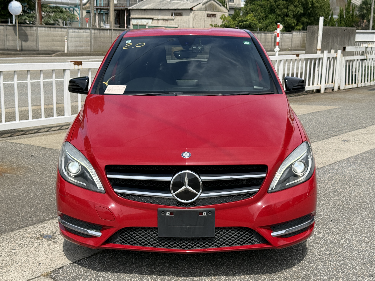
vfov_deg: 30.3
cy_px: 140
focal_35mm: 48
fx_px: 520
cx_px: 188
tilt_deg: -11.5
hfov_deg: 39.7
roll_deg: -1.8
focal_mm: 6.76
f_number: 1.78
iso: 64
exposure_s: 1/4098
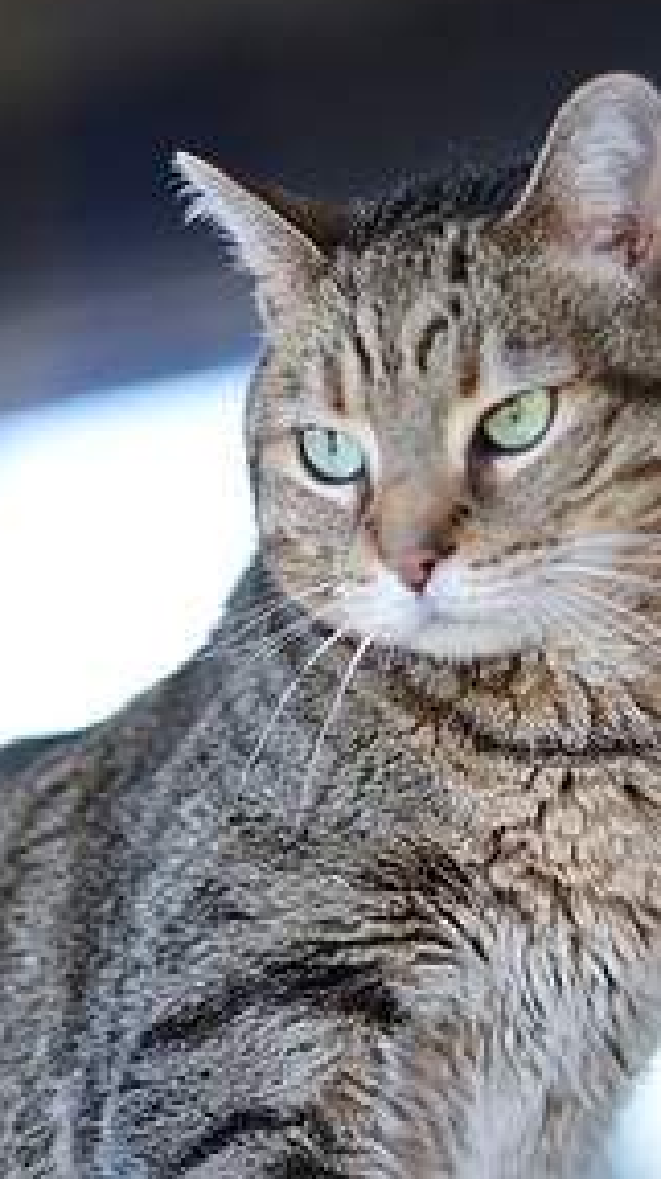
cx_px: 304
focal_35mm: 123
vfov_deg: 17.4
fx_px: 3841
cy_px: 863
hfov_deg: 9.8
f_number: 1.8
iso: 400
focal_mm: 50
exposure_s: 1/1000
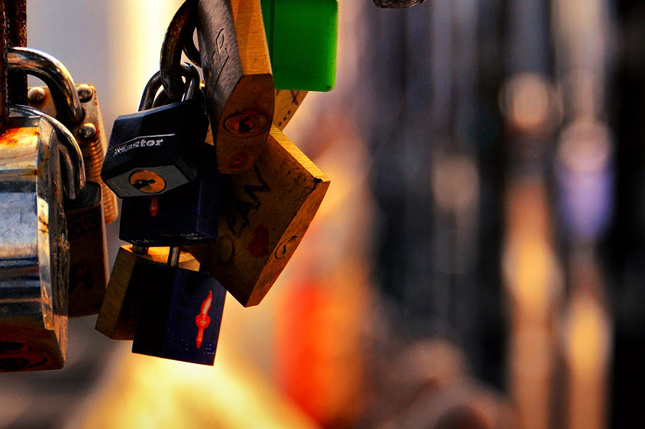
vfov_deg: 5.1
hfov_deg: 7.7
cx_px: 236
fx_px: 4779
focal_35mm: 267
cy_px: 72
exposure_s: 1/200
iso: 200
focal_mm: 82
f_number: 7.1
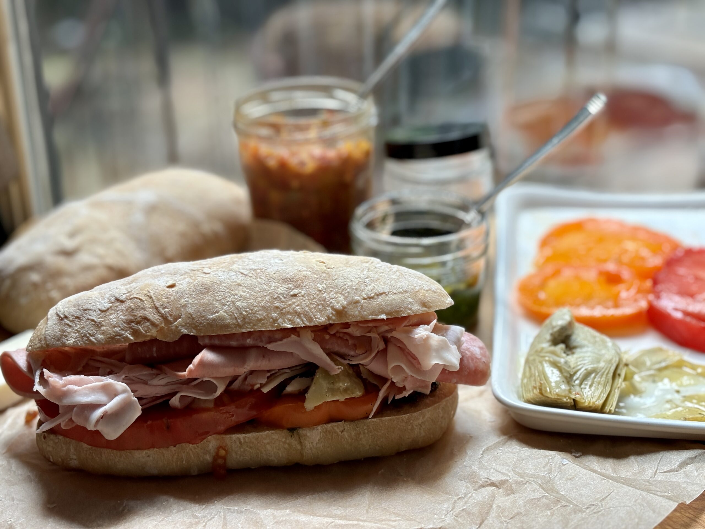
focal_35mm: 52
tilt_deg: -25.9
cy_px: 264
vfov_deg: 28.0
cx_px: 352
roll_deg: +1.2
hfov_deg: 36.8
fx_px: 1059
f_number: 1.6
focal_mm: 5.96
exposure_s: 1/130
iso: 25
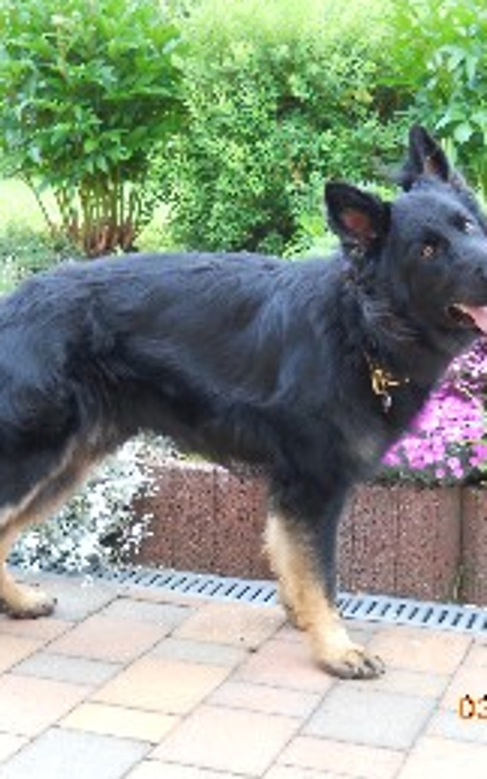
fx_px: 1252
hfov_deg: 22.0
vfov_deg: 34.5
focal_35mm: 59
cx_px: 277
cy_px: 391
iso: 160
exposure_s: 1/30
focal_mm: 6.72
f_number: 3.1
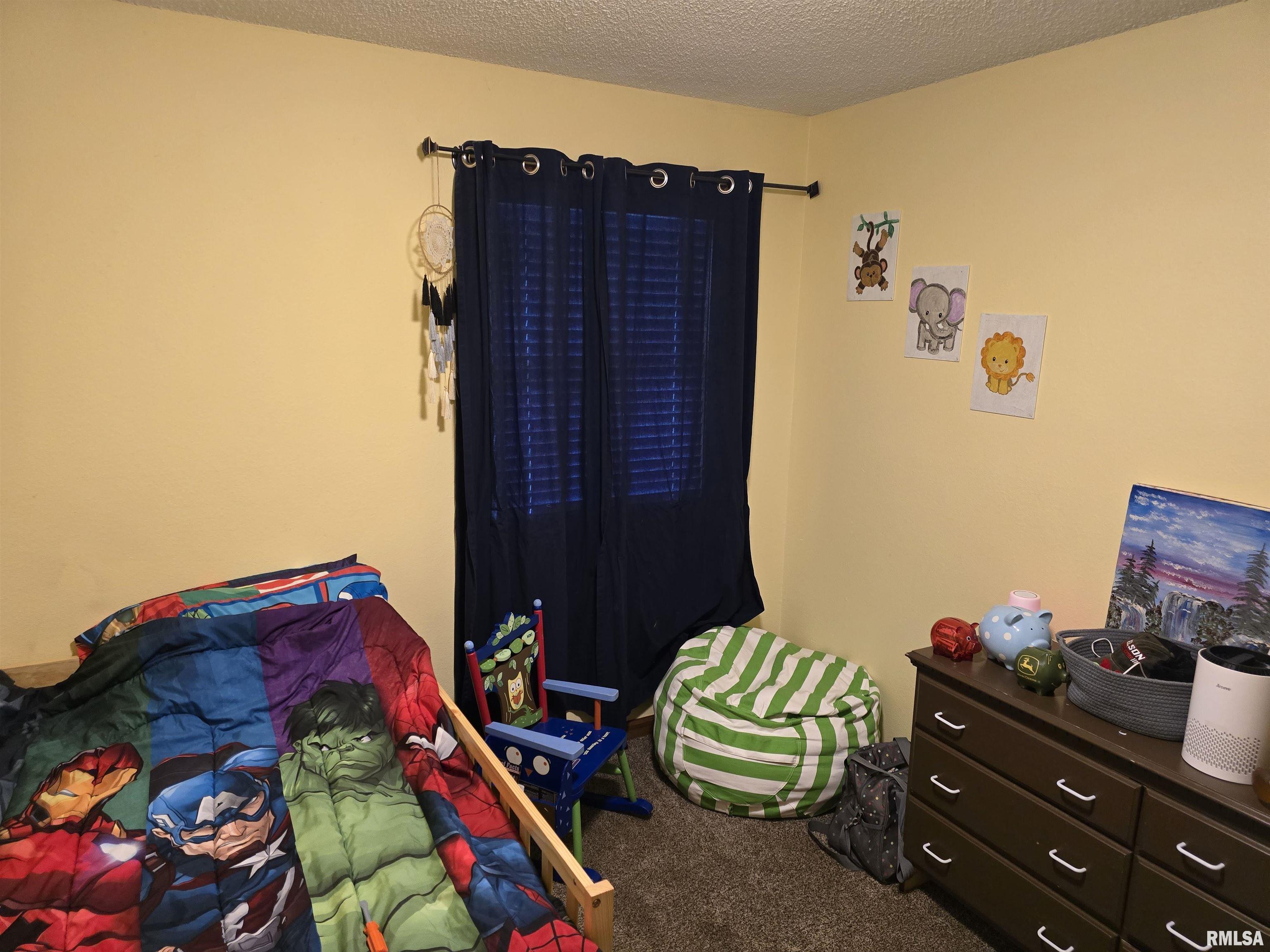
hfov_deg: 73.9
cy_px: 476
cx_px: 635
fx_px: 844
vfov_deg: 58.9
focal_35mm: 23
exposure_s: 1/120
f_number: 1.7
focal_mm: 6.3
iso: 800
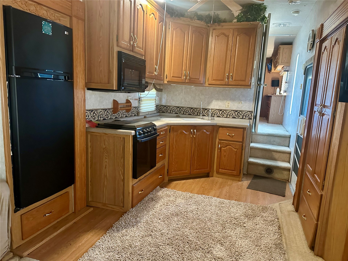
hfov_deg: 71.6
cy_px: 130
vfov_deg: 56.8
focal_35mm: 24
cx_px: 174
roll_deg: -3.9
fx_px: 241
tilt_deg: -9.0
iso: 800
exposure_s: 1/40
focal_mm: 6.86
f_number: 1.78
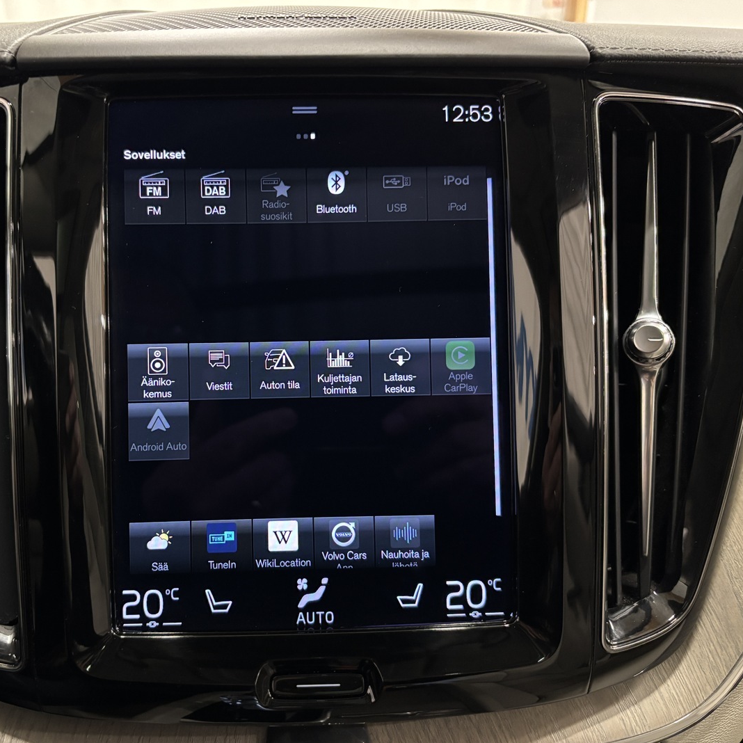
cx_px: 275
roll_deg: +0.0
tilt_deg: -20.6
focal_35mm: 31
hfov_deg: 51.9
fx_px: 753
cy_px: 371
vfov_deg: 52.5
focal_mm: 5.96
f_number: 1.6
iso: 500
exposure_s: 1/25
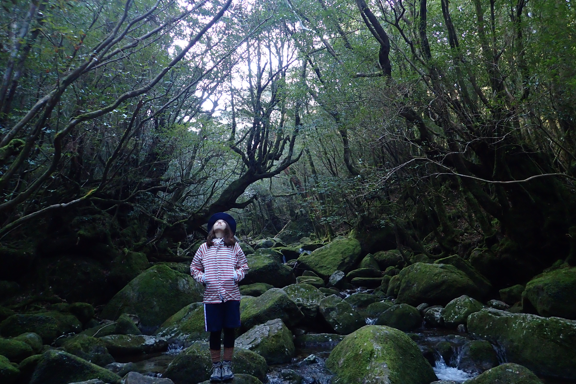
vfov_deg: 47.9
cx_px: 297
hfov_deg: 67.4
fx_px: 432
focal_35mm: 27
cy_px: 181
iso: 400
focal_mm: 4.5
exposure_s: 1/100
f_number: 2
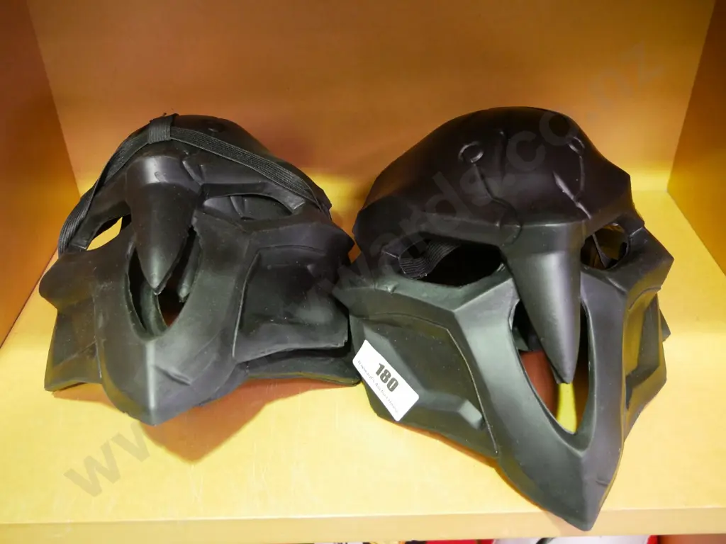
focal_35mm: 36
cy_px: 272
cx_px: 363
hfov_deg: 51.4
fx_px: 755
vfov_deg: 39.7
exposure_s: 1/15
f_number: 3.9
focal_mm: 18
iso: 3200
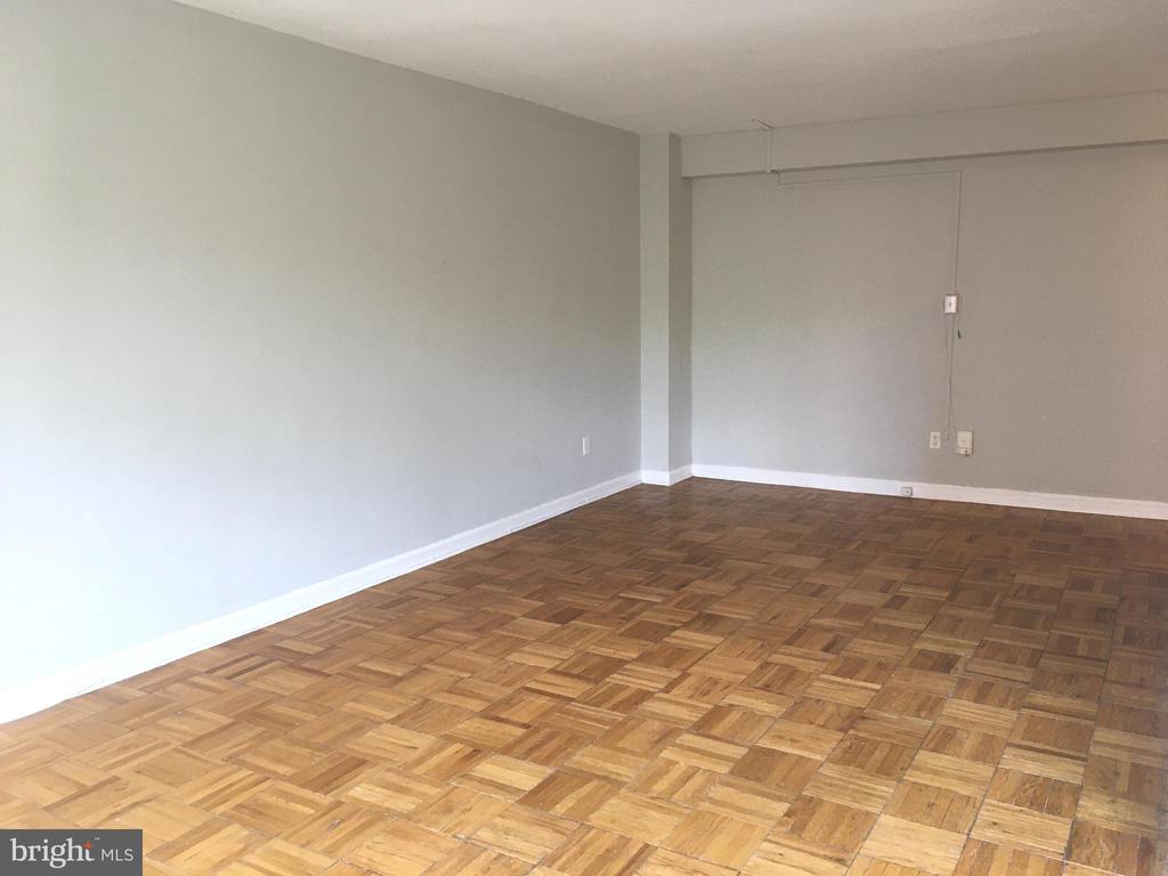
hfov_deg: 61.7
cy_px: 438
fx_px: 979
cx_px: 584
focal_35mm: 29
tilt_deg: -8.3
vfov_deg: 48.2
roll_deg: +1.1
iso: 40
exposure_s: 1/30
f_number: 2.2
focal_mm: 4.15
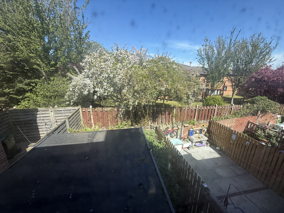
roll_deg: +0.1
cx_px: 142
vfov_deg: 85.7
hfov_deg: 102.1
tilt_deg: -14.0
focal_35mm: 14
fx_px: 115
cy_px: 106
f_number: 2.2
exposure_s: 1/742
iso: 50
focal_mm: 2.22
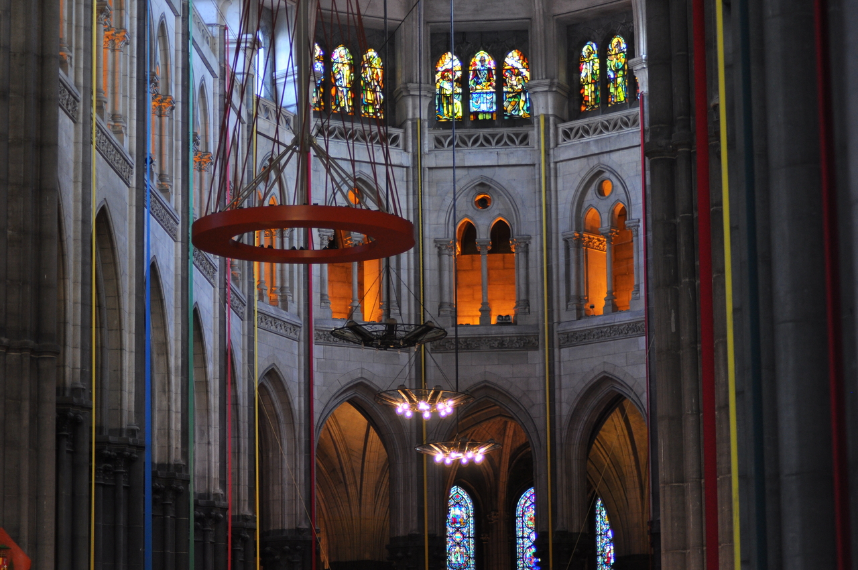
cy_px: 285
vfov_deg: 11.1
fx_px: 2928
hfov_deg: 16.7
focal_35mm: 123
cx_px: 429
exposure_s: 1/30
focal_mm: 82
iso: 400
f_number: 4
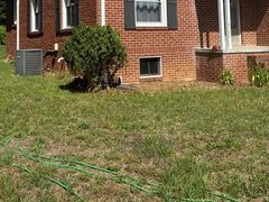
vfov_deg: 27.6
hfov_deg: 38.1
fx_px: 389
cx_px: 121
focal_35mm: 50
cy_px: 5
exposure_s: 1/4975
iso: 80
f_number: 1.78
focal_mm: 6.76
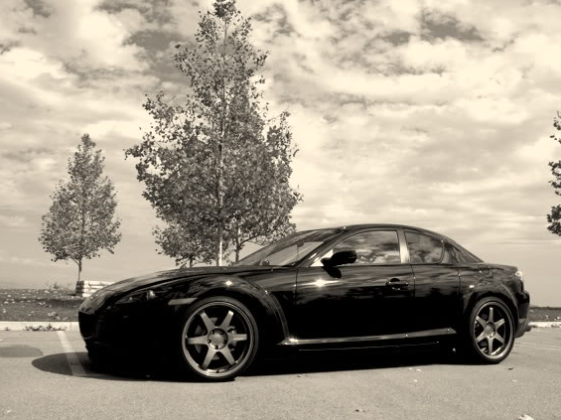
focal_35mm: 36
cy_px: 210
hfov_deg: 51.3
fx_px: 583
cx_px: 305
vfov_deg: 39.6
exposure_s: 1/400
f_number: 10
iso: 100
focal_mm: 22
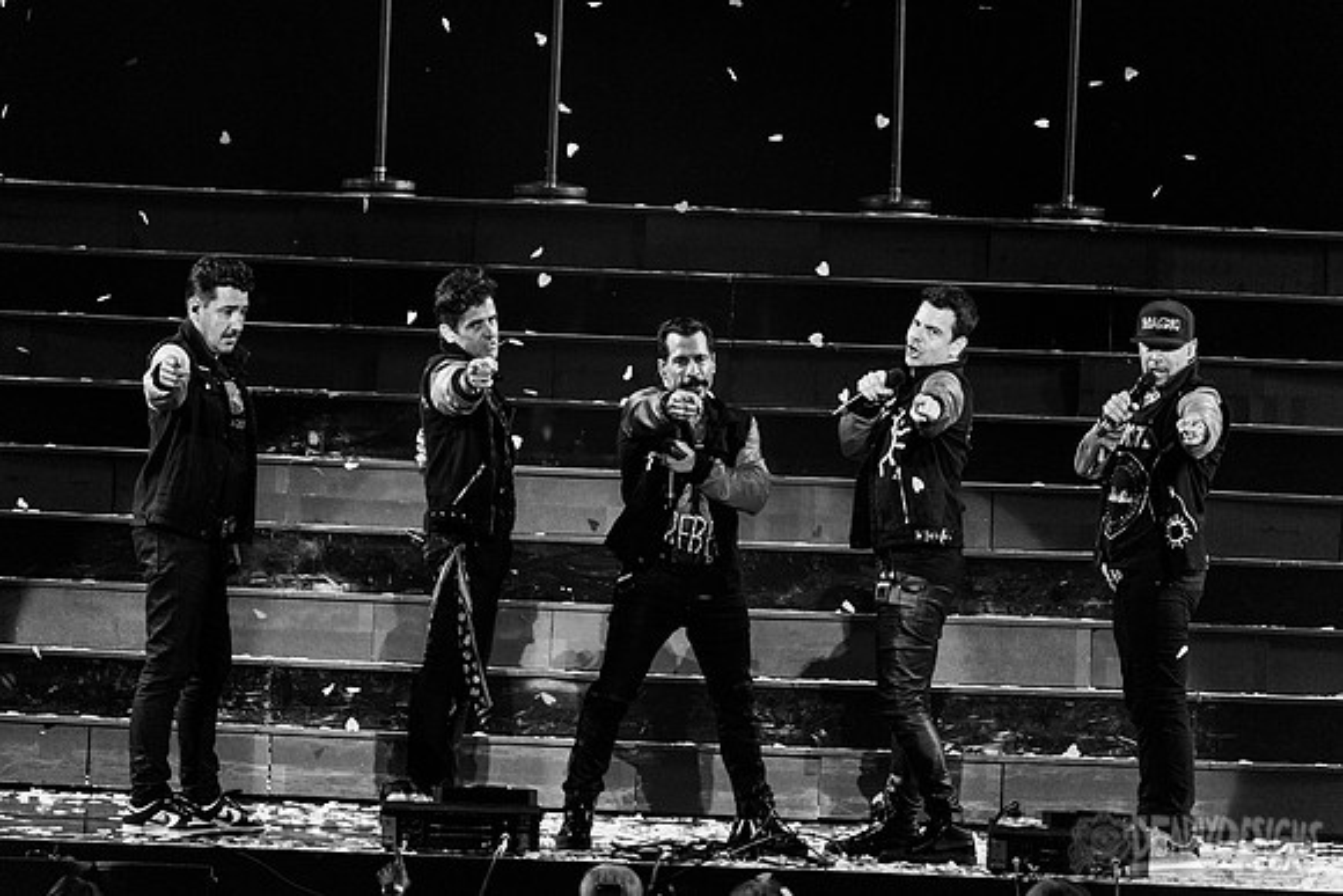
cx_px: 663
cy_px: 433
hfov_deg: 5.7
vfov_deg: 3.8
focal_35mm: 361
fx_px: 13486
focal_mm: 350
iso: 2000
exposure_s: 1/800
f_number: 5.6
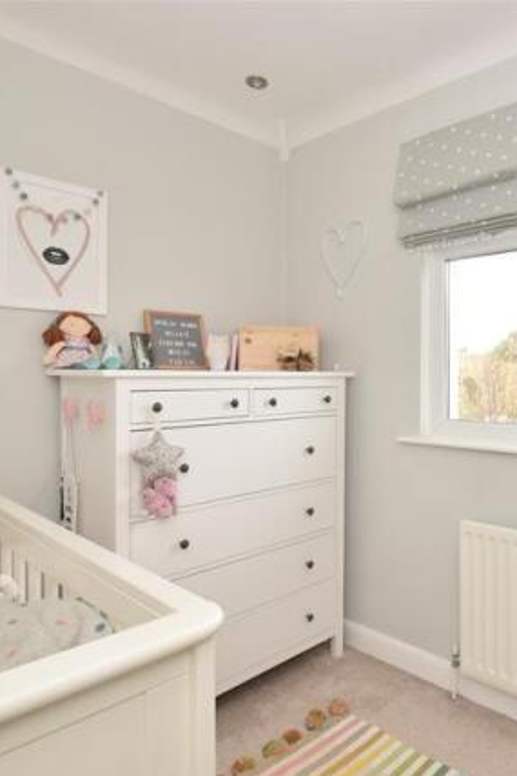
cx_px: 405
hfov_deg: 52.0
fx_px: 496
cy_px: 394
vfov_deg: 76.1
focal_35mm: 23
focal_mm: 10
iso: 500
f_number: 9
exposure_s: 1/80
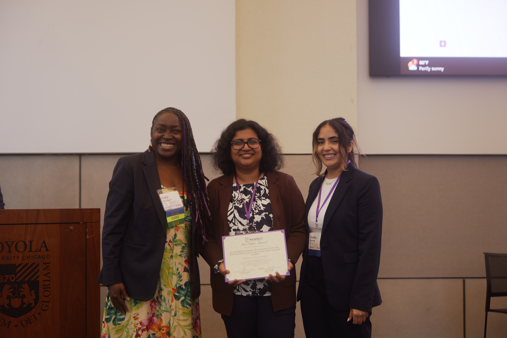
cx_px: 254
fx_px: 704
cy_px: 169
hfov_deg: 39.6
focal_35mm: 50
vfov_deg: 27.0
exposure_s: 1/200
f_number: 2.1
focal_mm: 50
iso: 800
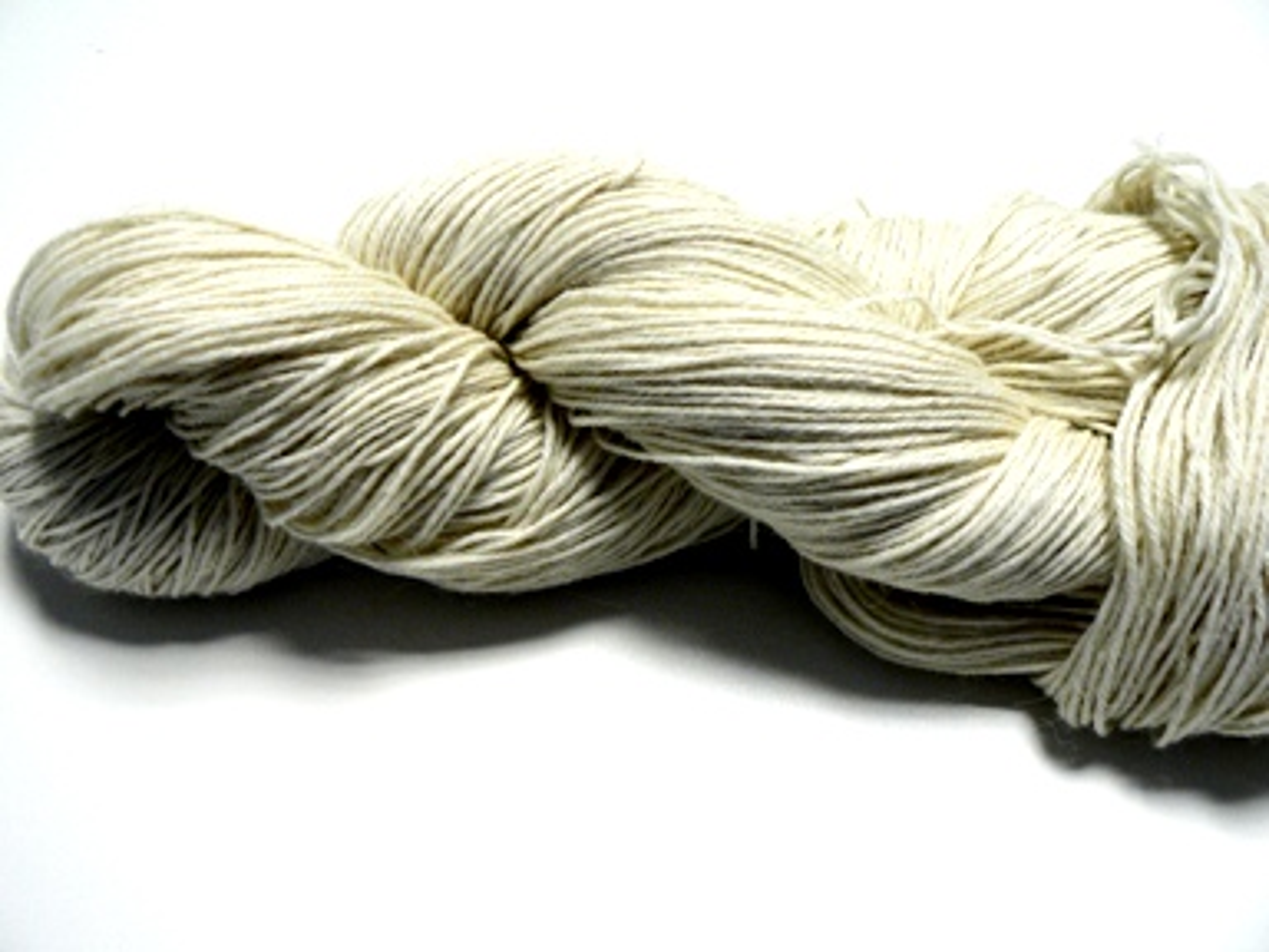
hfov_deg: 51.4
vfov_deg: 39.7
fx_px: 1320
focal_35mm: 36
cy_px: 476
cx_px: 634
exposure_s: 1/30
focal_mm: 6
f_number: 2.8
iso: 150
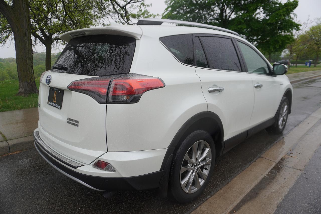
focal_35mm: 24
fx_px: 214
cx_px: 160
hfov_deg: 73.7
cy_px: 107
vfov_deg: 53.2
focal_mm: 16
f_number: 4
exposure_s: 1/160
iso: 100
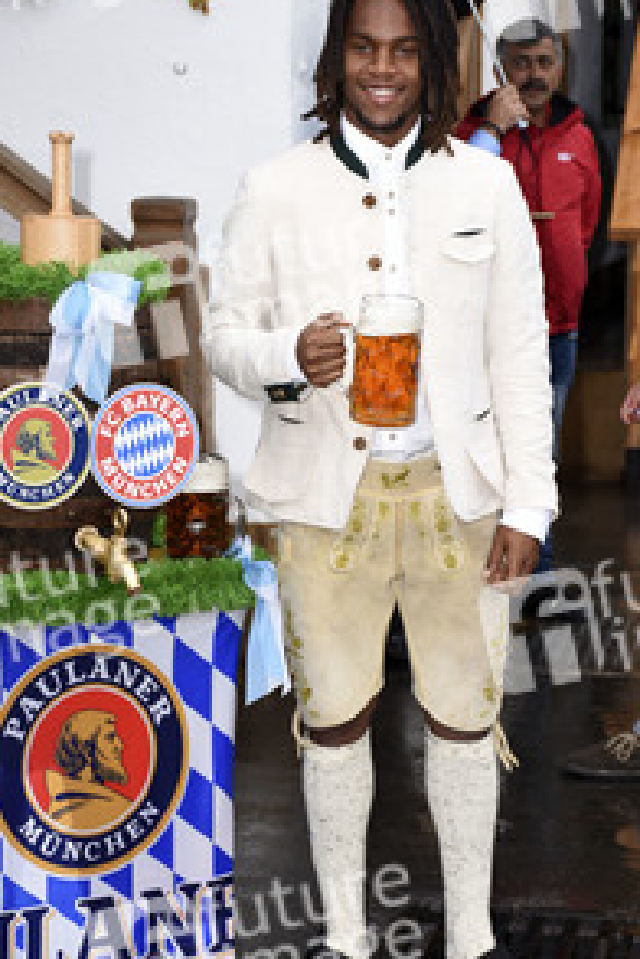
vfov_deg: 19.3
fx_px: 2826
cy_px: 453
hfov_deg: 12.9
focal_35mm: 106
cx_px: 349
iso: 200
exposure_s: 1/125
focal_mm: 52
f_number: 5.6
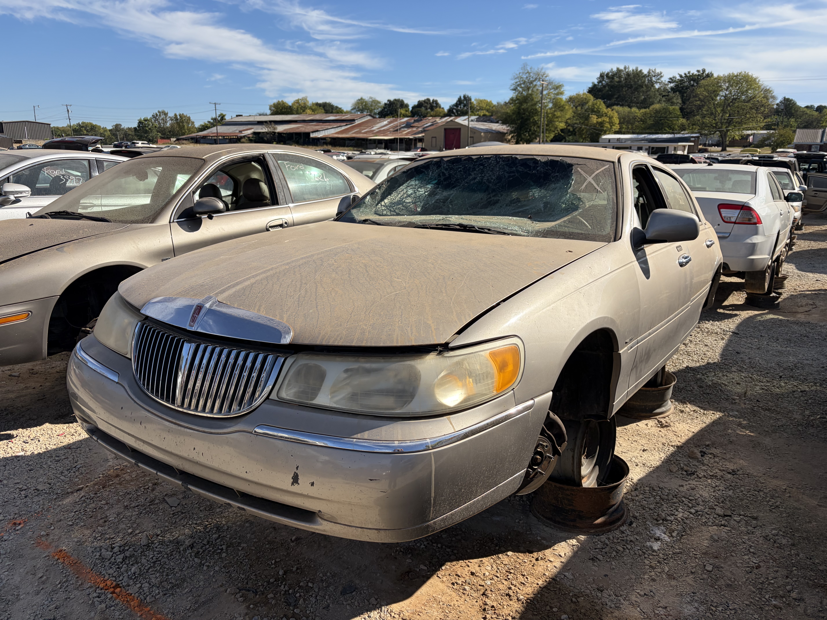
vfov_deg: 53.1
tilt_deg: -14.2
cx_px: 414
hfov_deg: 67.3
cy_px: 310
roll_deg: -1.3
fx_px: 621
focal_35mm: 26
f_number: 1.6
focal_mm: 5.96
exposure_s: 1/4608
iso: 64
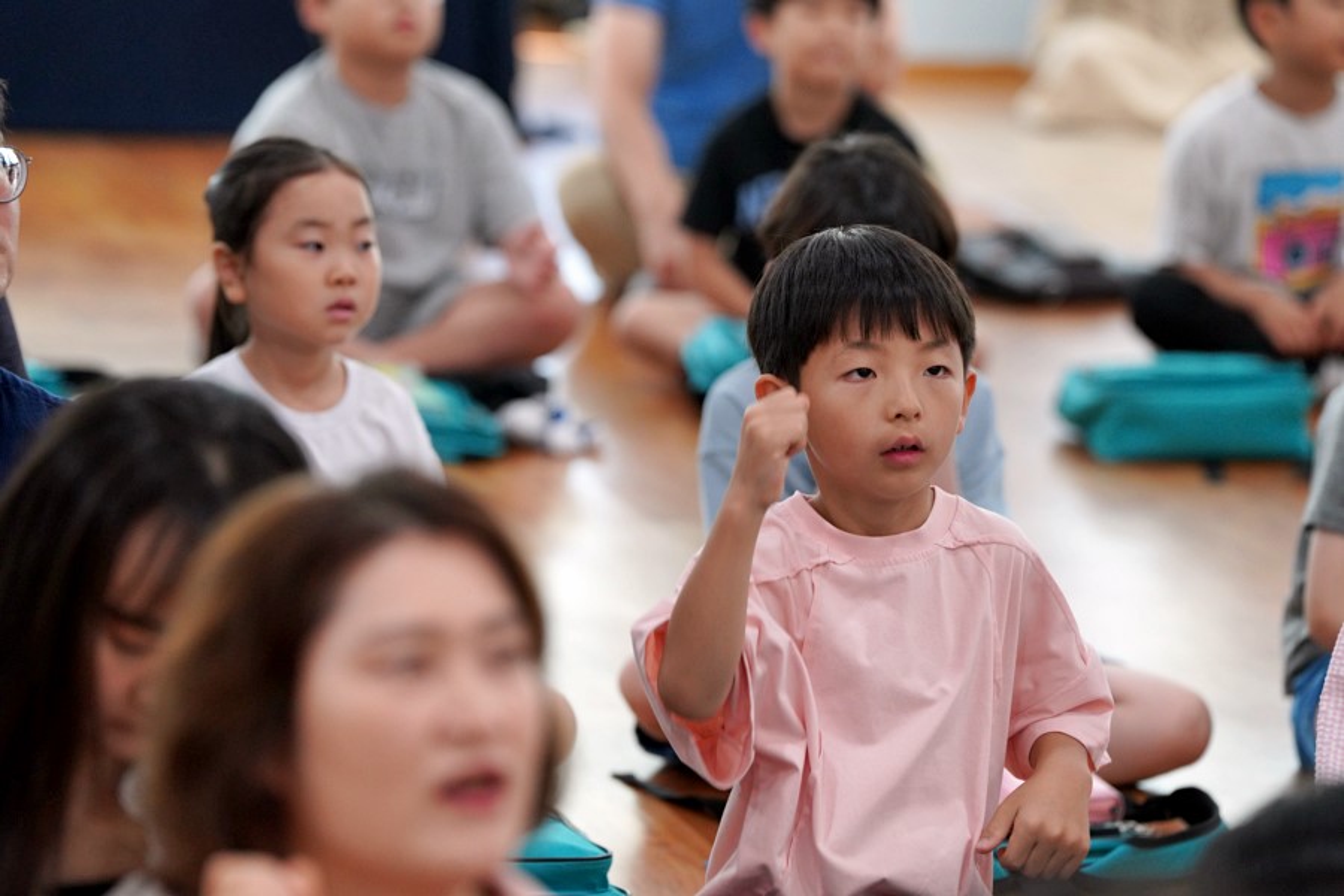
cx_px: 672
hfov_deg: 10.3
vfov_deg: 6.9
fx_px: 7466
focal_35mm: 200
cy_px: 448
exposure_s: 1/250
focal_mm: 200
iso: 2000
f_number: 4
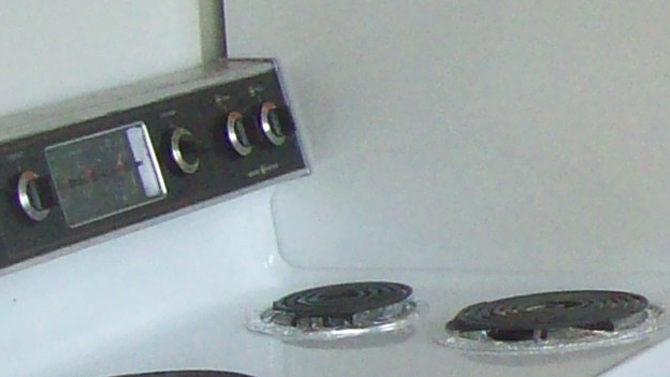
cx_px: 1227
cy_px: 233
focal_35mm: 179
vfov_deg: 6.8
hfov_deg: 11.2
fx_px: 3180
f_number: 2.7
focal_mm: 6
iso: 200
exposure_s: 1/88.3
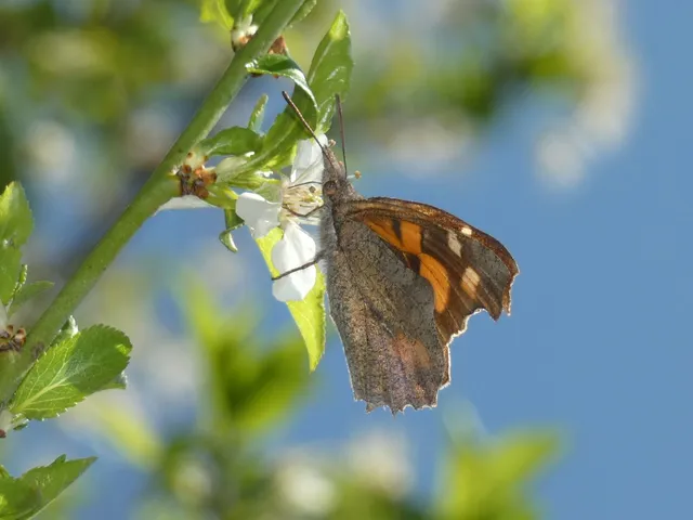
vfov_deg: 5.6
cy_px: 260
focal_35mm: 266
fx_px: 5325
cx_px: 346
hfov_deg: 7.4
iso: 80
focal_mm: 47.6
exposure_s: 1/160
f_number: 5.5
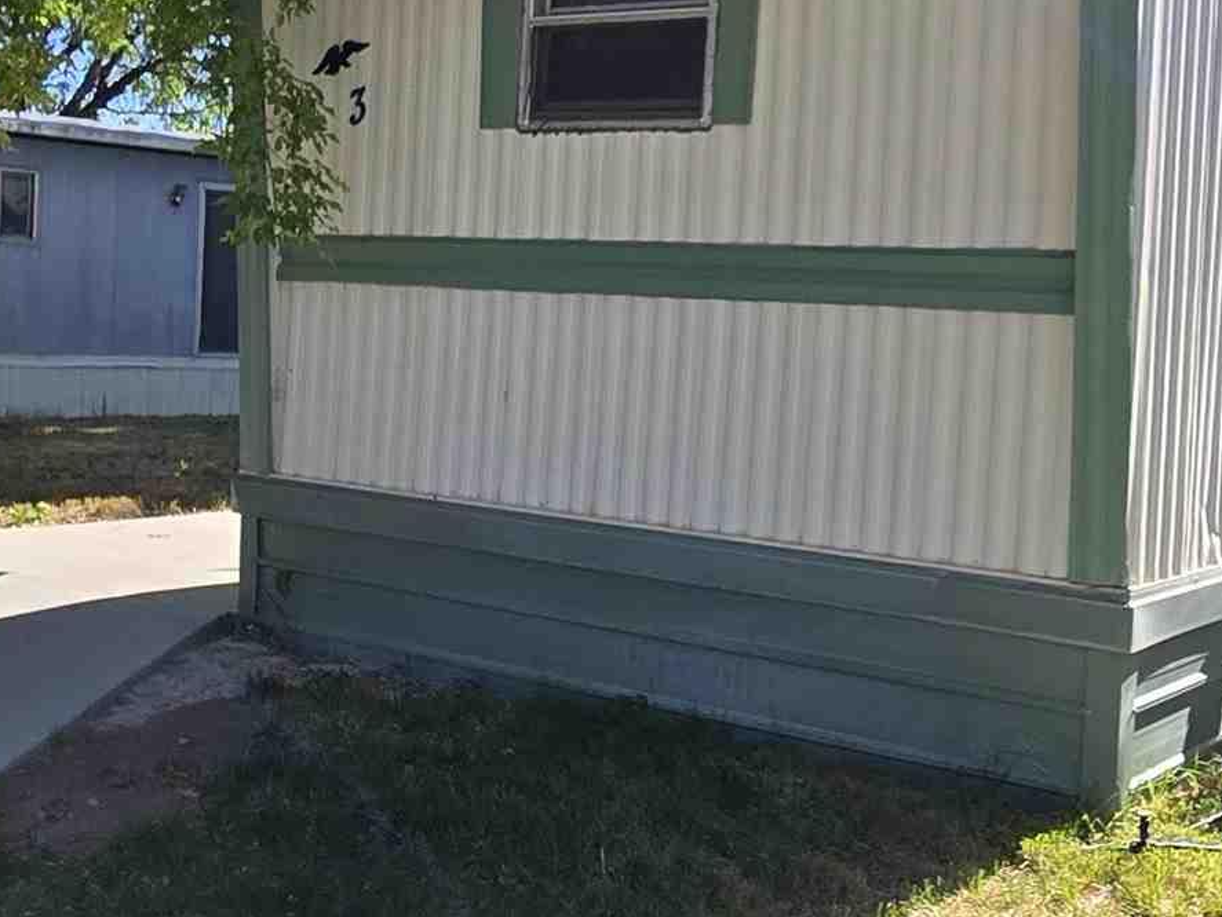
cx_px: 714
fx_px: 1589
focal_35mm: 45
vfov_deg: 32.2
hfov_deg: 41.9
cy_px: 391
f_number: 2.2
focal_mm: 2.2
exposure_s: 1/1422
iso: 50
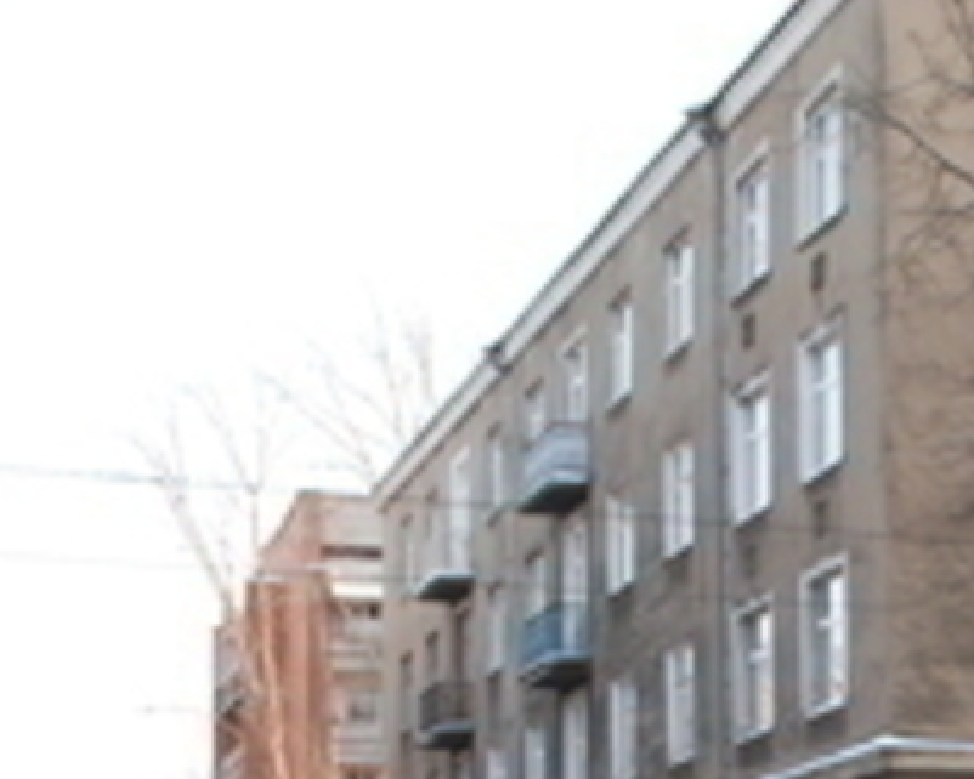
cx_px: 1333
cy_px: 815
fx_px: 2595
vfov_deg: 16.7
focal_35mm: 90
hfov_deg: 19.3
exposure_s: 1/180
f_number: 6.7
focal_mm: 20
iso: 640
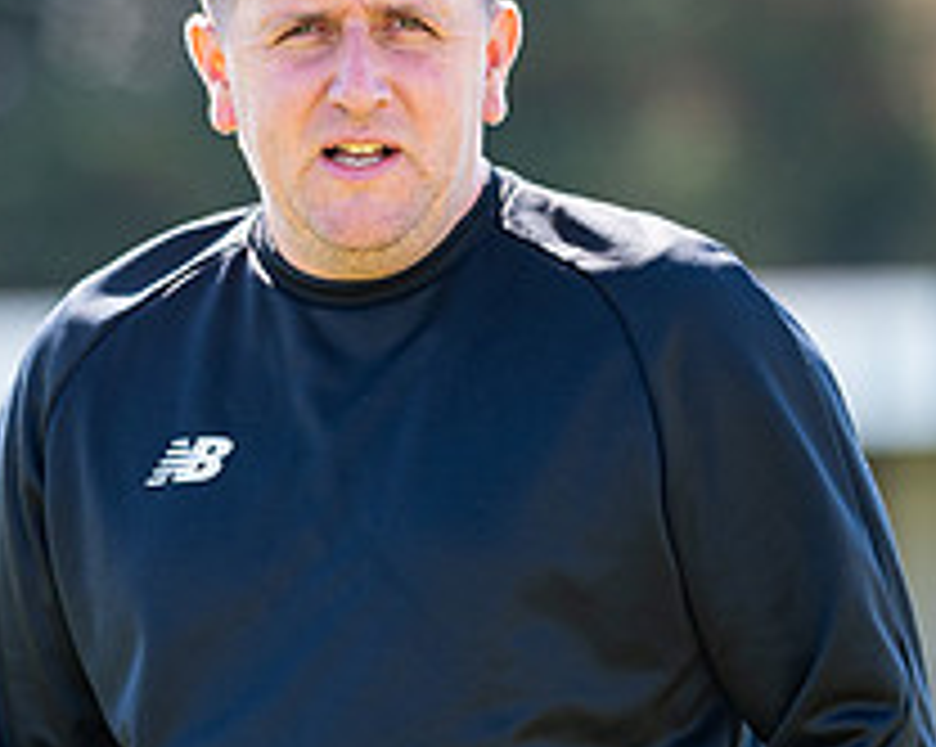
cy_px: 574
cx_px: 406
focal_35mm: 674
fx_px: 18654
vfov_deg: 2.3
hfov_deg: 2.9
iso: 50
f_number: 1.8
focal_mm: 135
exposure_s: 1/640
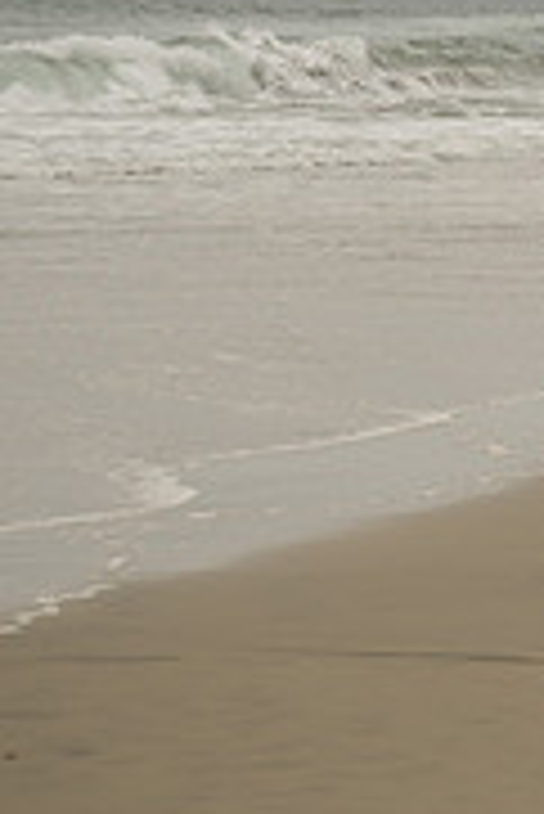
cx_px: 800
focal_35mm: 224
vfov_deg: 9.2
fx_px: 5067
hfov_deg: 6.1
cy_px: 227
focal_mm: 70
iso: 100
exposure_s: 1/2500
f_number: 4
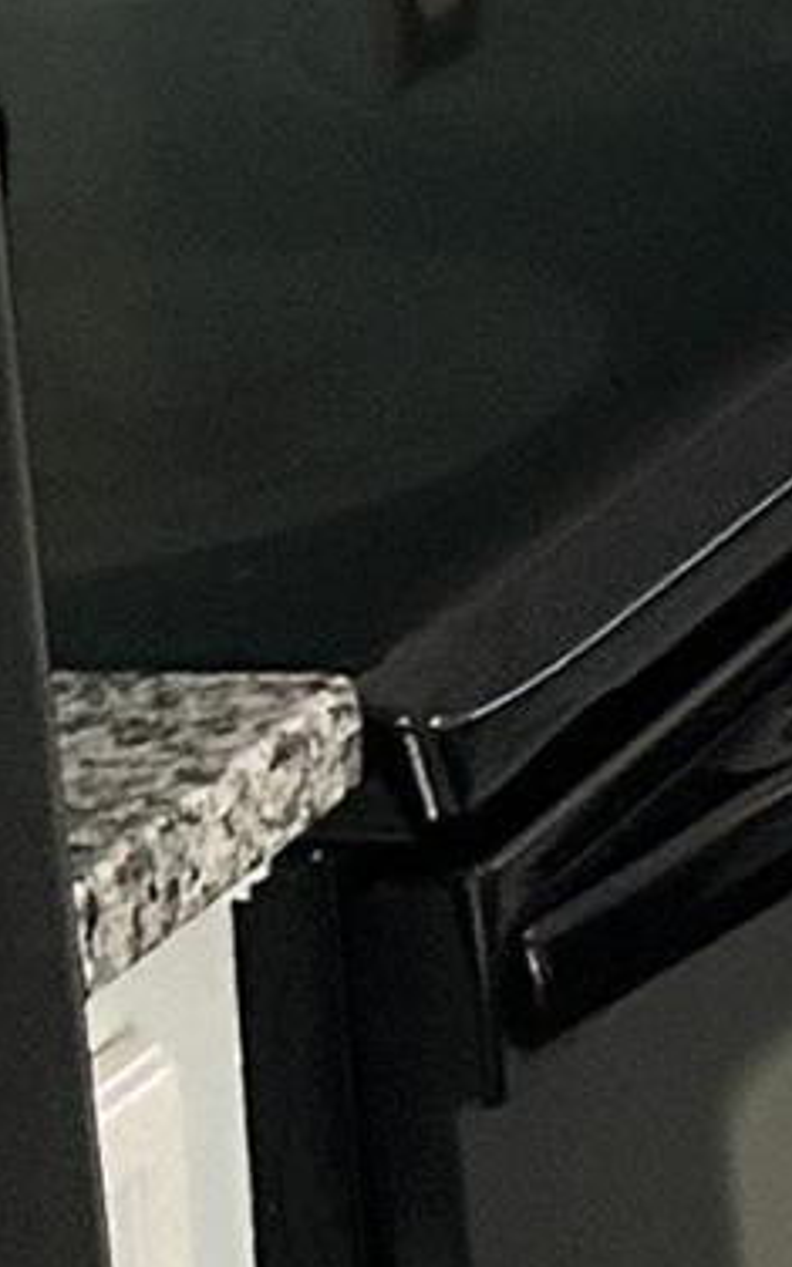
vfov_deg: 8.7
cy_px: -1523
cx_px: 5113
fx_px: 7770
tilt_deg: -8.5
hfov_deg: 4.3
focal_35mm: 225
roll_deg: -1.2
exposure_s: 1/60
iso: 64
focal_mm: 5.7
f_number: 1.5
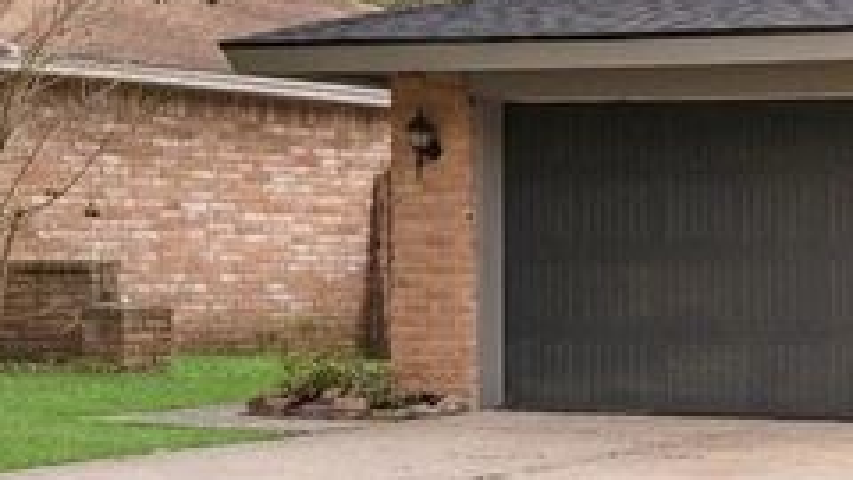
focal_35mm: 87
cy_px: 279
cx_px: 1564
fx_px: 1963
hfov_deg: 18.6
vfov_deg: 13.9
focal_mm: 19.4
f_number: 10
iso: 640
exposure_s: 1/500
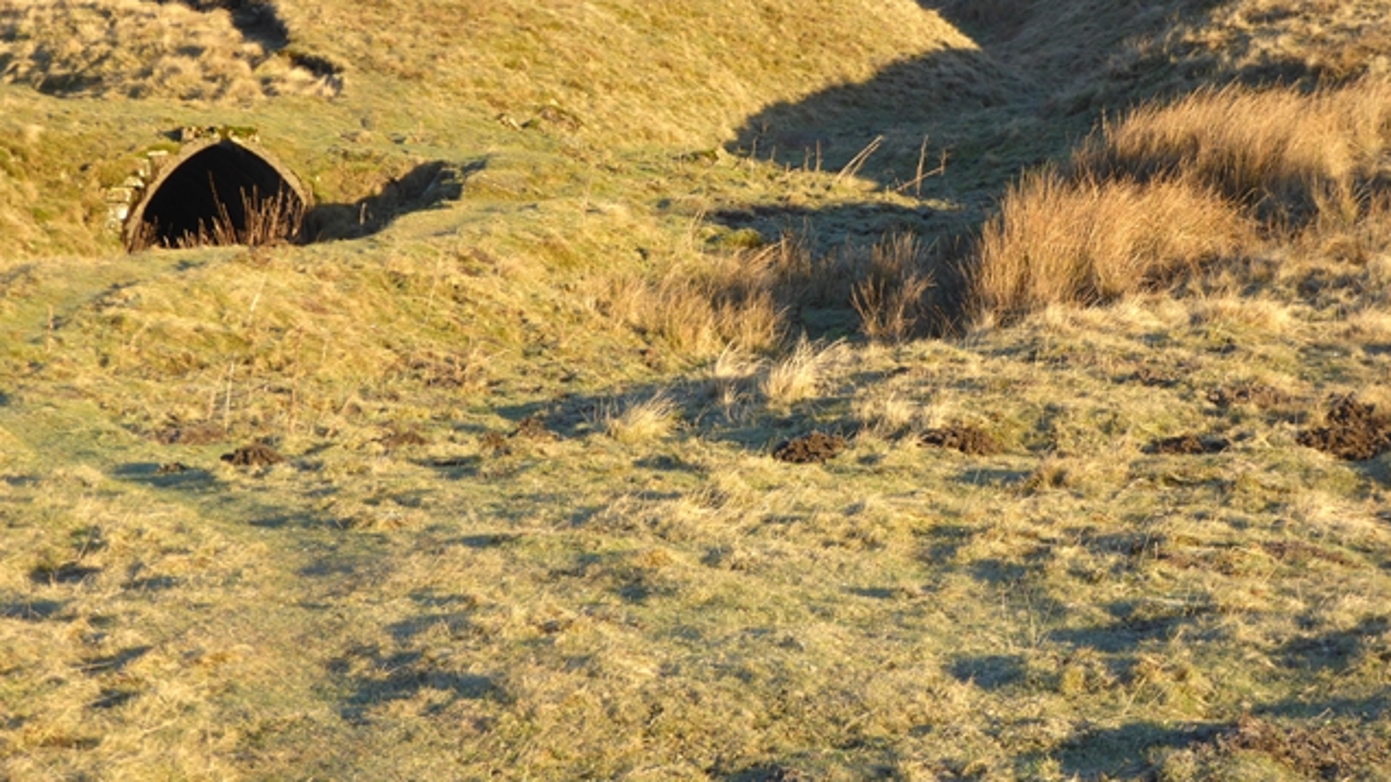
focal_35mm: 93
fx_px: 3429
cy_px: 328
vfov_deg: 13.0
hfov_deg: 22.9
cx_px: 694
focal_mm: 14.1
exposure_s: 1/125
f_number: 4.7
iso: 100
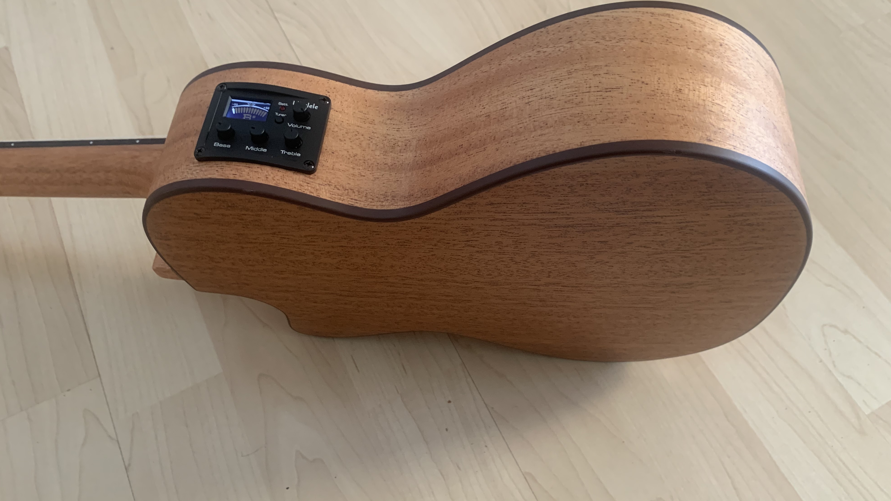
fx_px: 685
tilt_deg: -61.0
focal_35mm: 29
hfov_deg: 66.1
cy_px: 221
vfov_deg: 40.1
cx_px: 455
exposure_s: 1/60
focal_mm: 4.25
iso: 200
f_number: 1.8
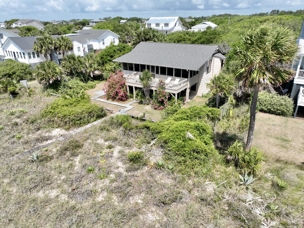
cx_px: 152
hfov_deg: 71.6
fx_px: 211
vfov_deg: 56.8
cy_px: 114
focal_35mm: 24
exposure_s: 1/1250
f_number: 2.8
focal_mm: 12.29
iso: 130
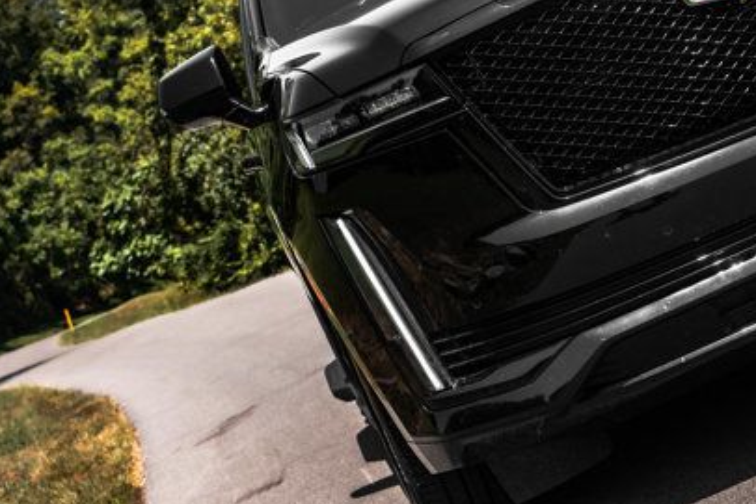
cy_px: 230
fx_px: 1723
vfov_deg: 16.7
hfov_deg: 24.8
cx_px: 372
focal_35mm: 82
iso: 320
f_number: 7.1
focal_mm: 52
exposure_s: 1/1250
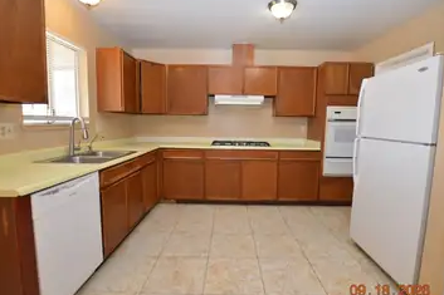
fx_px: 210
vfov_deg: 70.4
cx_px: 225
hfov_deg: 93.3
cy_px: 148
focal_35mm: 17
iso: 400
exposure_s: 1/60
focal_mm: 10
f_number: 4
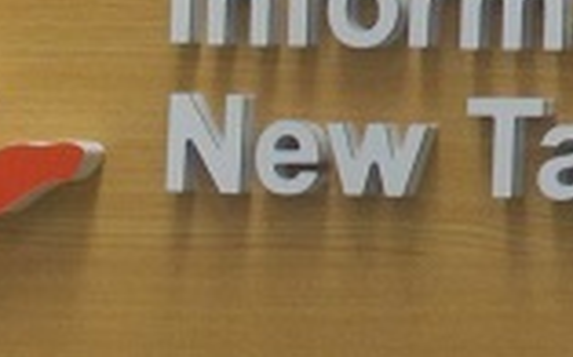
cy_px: 1053
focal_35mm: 1081
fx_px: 16875
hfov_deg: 1.9
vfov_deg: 1.2
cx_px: -672
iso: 400
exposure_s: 1/30
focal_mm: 42.6
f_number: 5.6
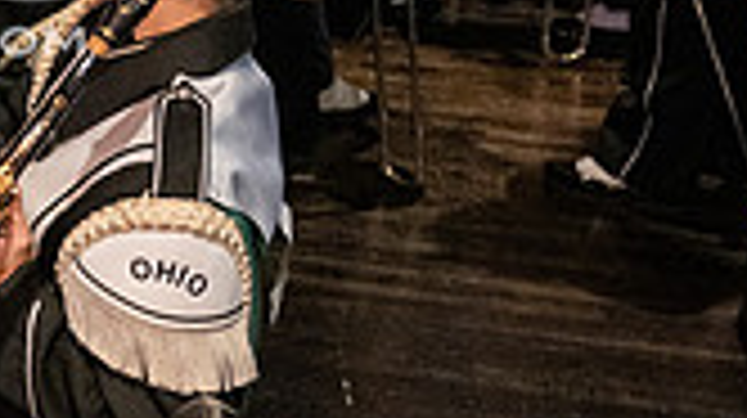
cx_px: -225
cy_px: -119
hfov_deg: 21.8
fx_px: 1741
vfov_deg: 13.2
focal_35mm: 88
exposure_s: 1/60
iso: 10000
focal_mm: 24
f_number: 2.8
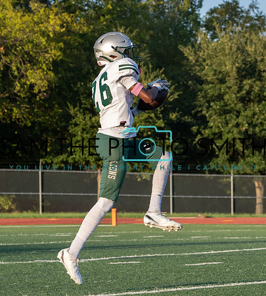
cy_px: 179
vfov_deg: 7.6
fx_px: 2211
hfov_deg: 6.9
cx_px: 203
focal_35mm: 241
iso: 1250
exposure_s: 1/1250
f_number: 7.1
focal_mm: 119
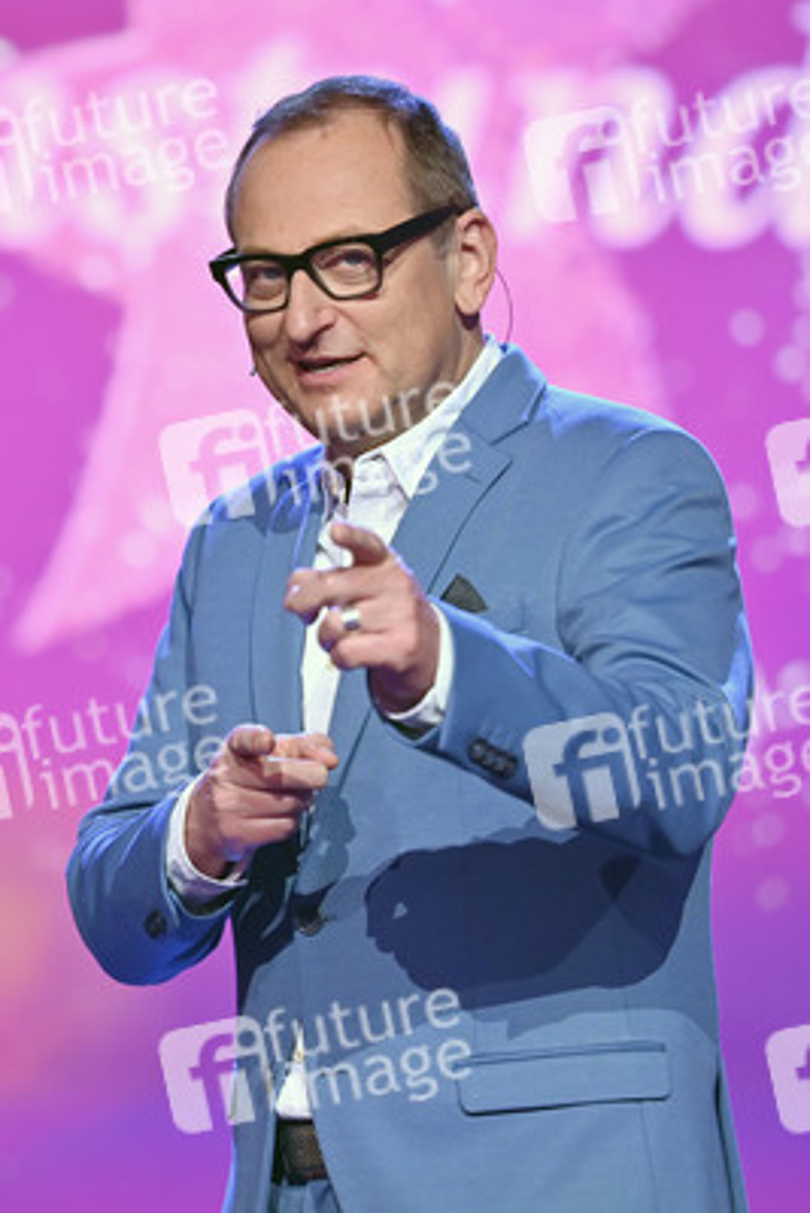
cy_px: 606
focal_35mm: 135
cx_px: 405
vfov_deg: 15.2
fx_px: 4552
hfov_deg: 10.2
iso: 640
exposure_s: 1/250
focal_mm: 135
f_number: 2.8
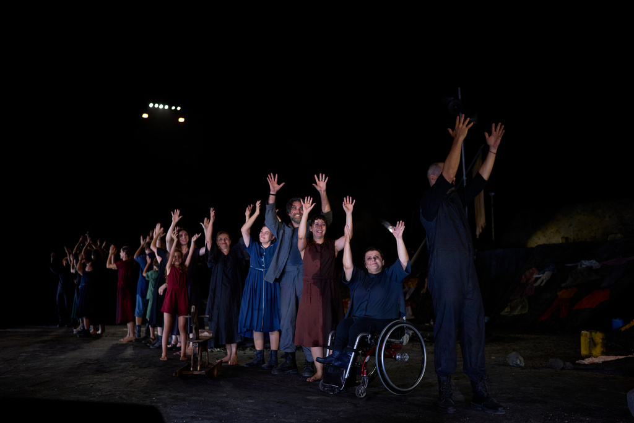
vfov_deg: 37.8
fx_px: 616
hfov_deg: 54.4
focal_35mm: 35
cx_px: 317
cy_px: 212
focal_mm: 35
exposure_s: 1/640
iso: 200
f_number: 1.4
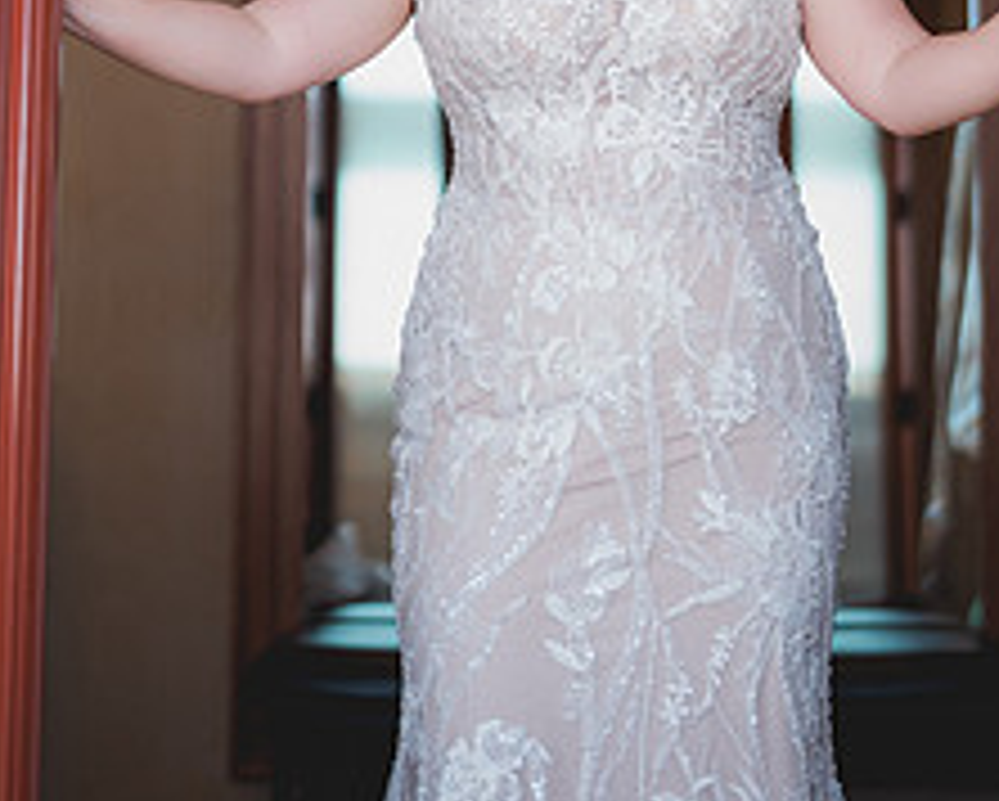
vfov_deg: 15.8
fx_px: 2811
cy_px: -54
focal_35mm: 95
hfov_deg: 20.1
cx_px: 518
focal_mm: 50
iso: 1250
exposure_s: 1/3200
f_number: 1.4
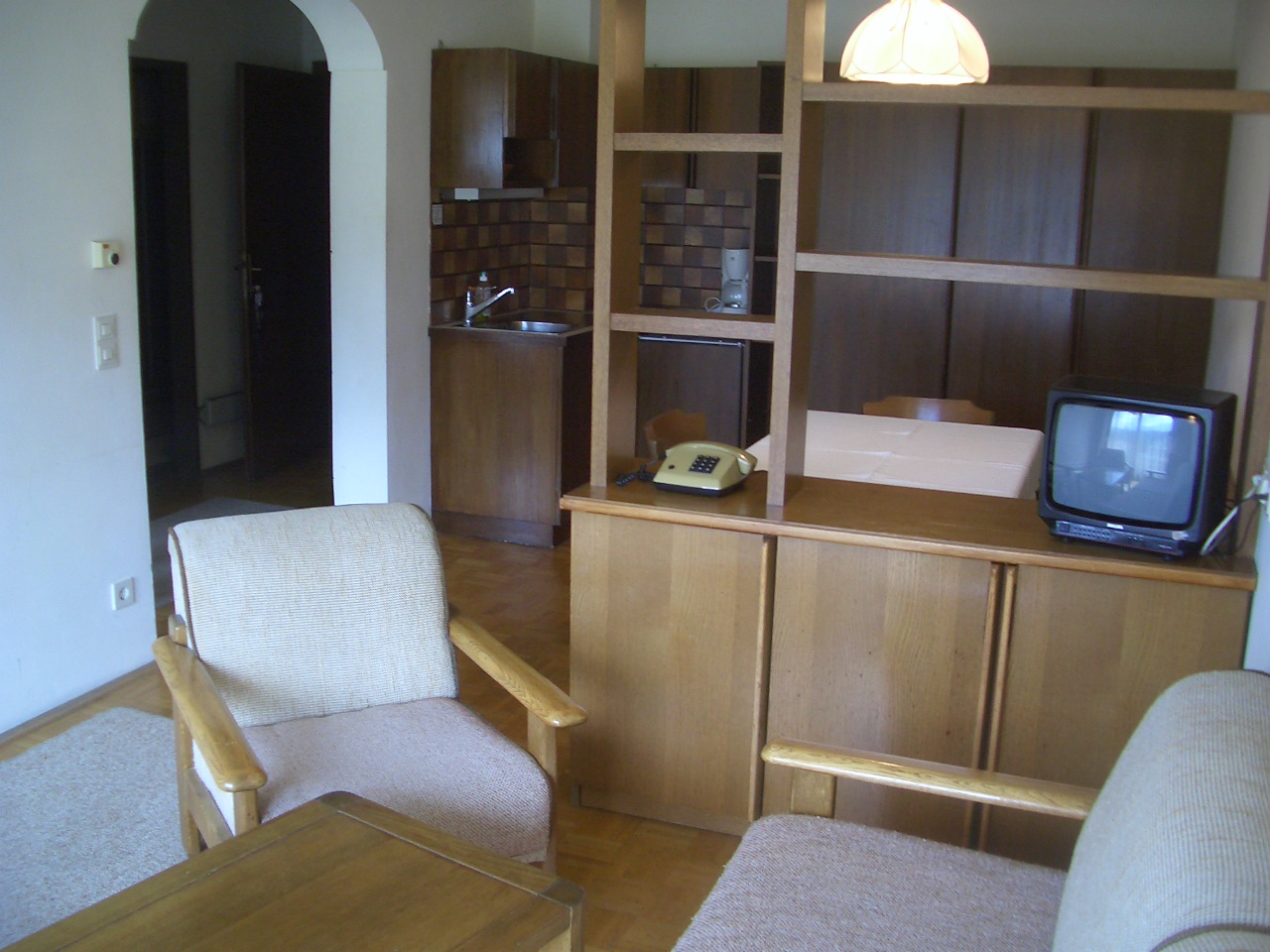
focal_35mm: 35
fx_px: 1284
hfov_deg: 52.6
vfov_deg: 40.7
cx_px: 635
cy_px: 476
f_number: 2.6
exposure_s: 1/60
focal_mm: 5.8
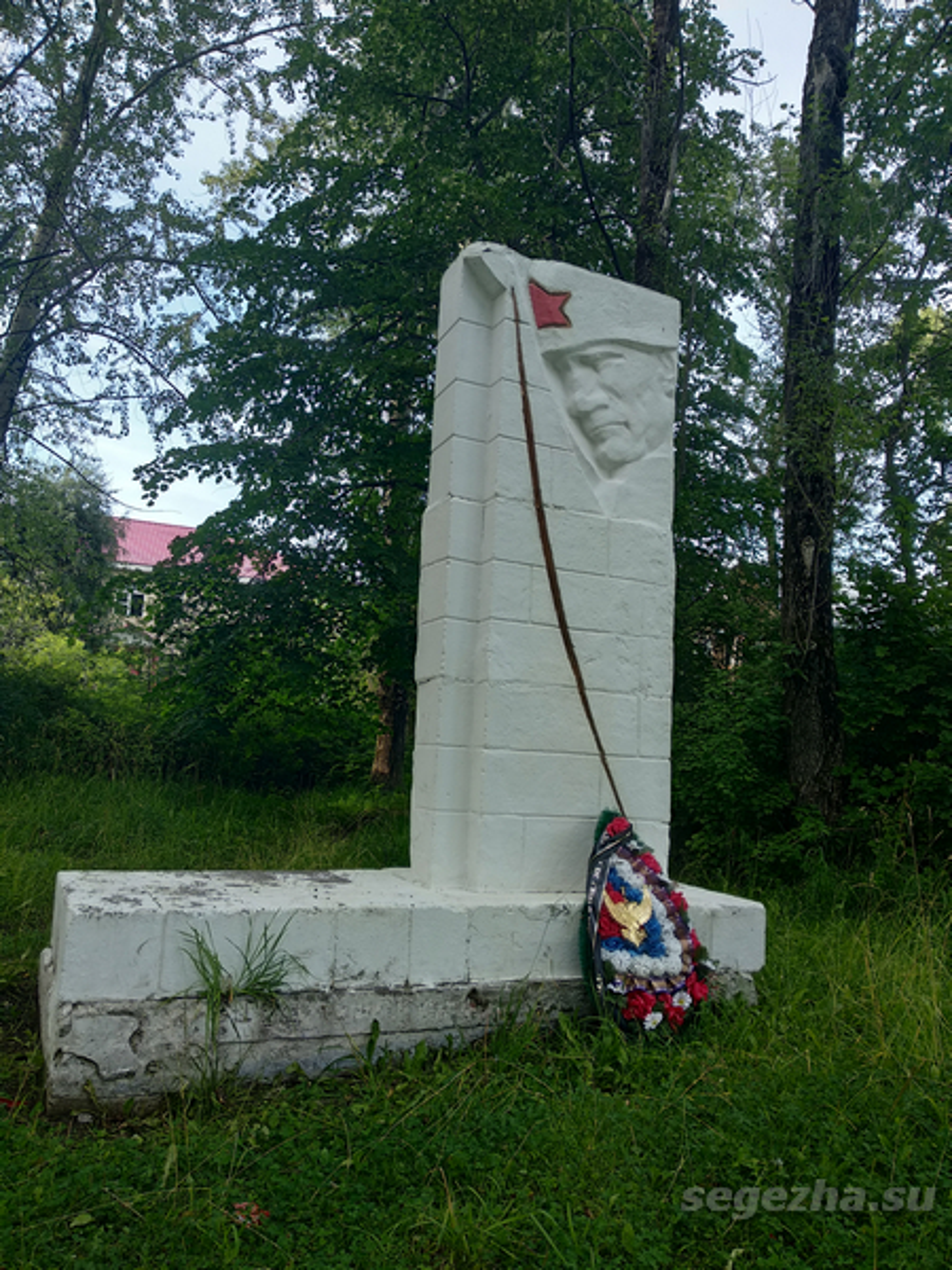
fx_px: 953
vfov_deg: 67.3
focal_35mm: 26
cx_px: 476
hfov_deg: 53.1
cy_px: 635
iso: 100
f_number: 2.2
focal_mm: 3.81
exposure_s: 1/127
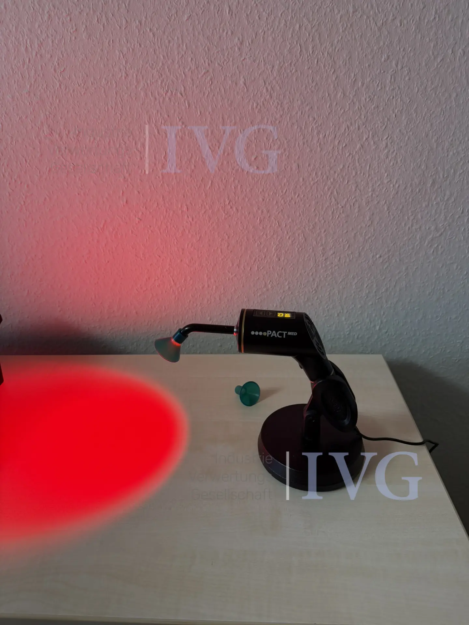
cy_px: 312
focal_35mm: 24
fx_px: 434
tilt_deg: -26.7
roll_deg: +2.0
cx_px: 234
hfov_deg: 56.8
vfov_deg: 71.6
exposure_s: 1/190
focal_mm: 6.76
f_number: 1.78
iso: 200
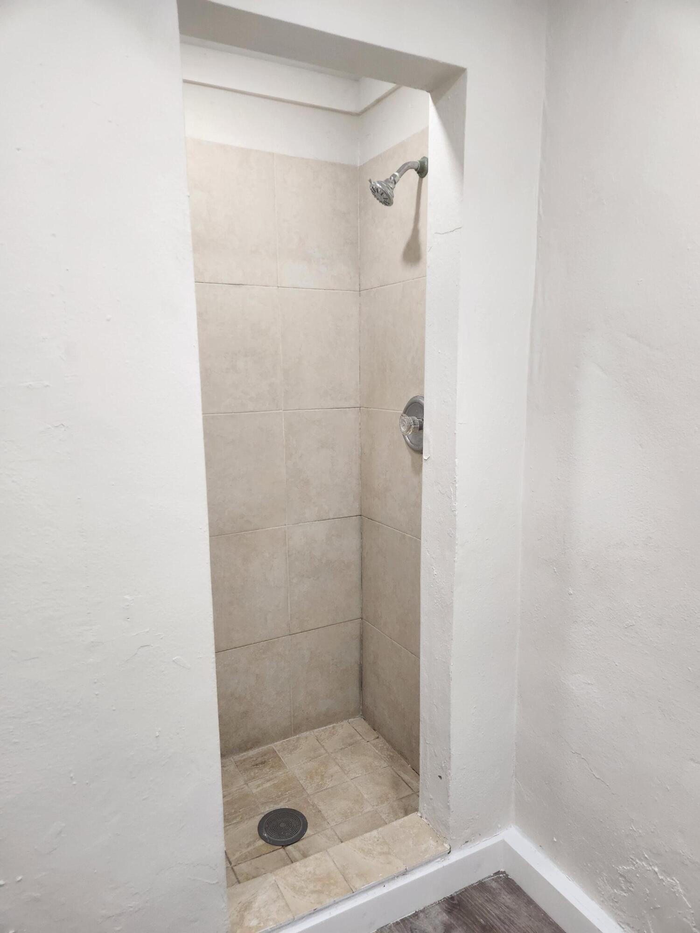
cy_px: 466
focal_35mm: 23
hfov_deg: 58.9
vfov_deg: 73.9
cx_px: 350
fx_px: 620
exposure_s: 1/120
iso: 200
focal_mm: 5.4
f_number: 1.8
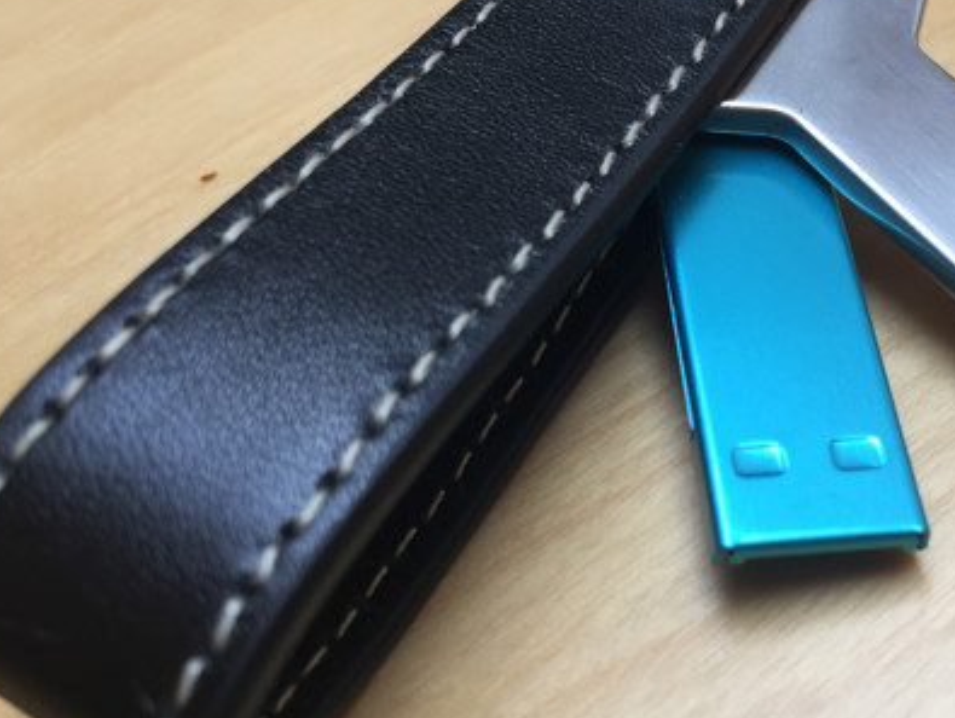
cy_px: 353
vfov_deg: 32.9
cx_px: 614
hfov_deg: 42.5
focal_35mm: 44
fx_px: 1215
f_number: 2.2
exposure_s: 1/50
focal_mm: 4.15
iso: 40
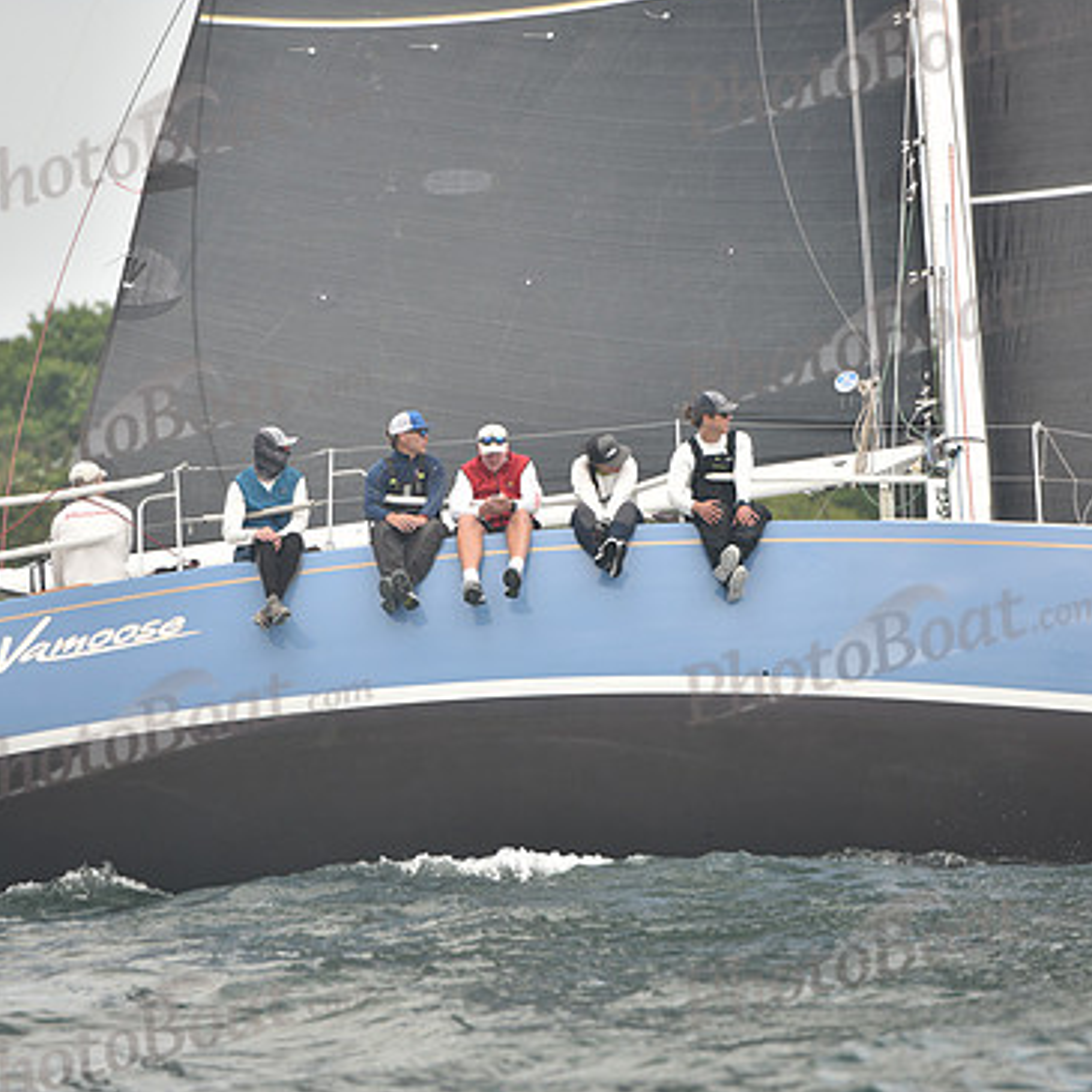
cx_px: 530
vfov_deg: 6.5
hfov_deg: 6.5
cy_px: 534
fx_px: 9636
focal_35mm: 270
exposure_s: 1/500
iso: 250
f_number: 3.5
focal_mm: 200
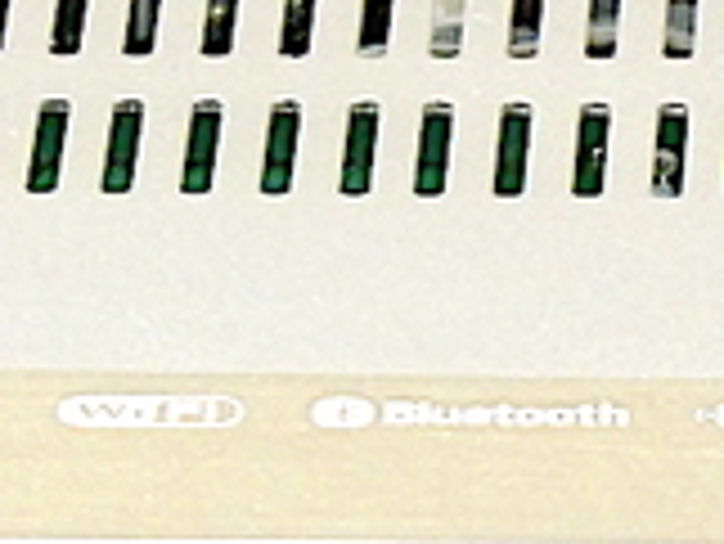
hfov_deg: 2.2
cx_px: 711
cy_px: 1119
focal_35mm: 900
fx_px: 18838
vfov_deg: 1.7
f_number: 5.4
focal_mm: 27.1
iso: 200
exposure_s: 1/3.2
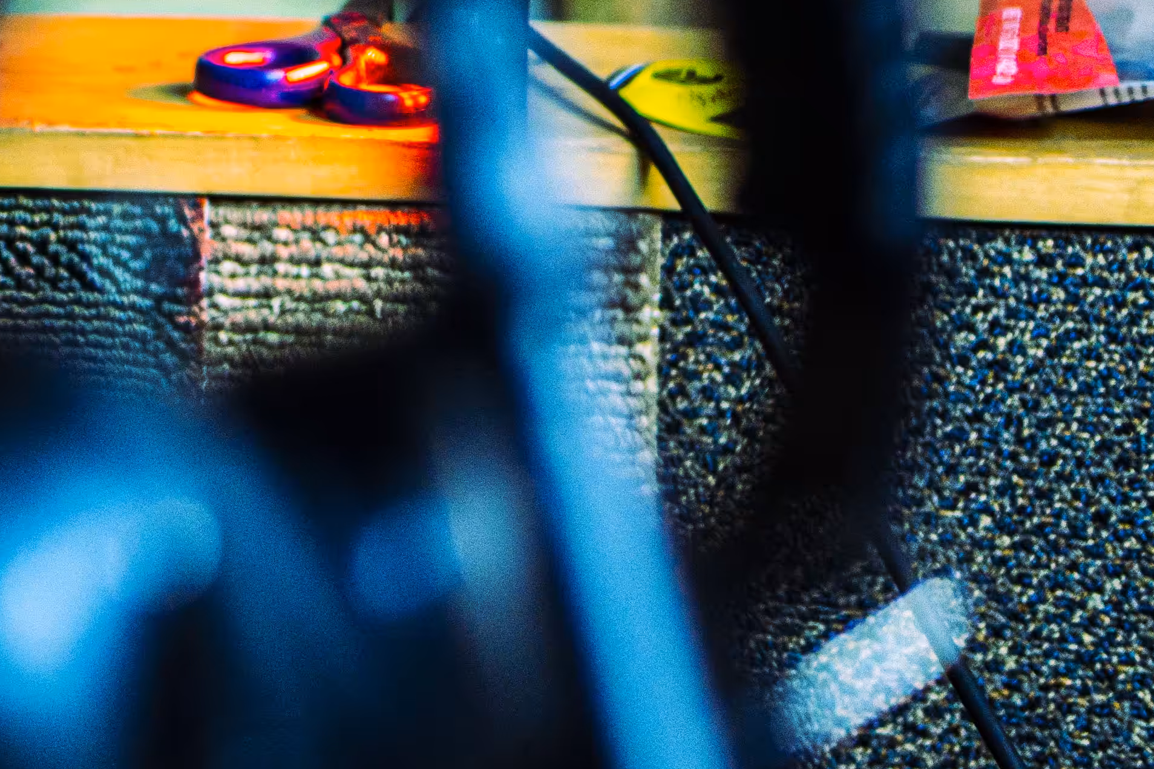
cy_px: -241
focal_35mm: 236
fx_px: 7564
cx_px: -595
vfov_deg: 5.8
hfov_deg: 8.5
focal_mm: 50
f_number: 1.8
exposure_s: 1/25
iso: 125
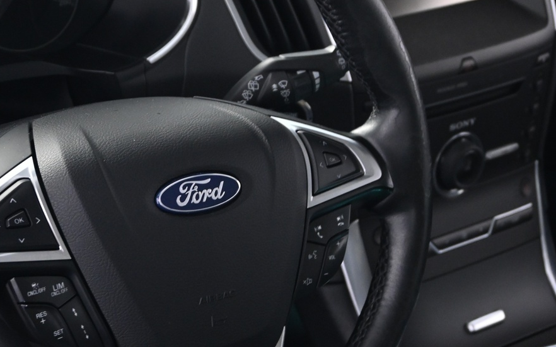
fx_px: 1340
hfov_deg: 23.3
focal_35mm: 88
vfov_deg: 14.8
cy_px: 207
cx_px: 189
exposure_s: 1/6
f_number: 5
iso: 1600
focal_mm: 31.5
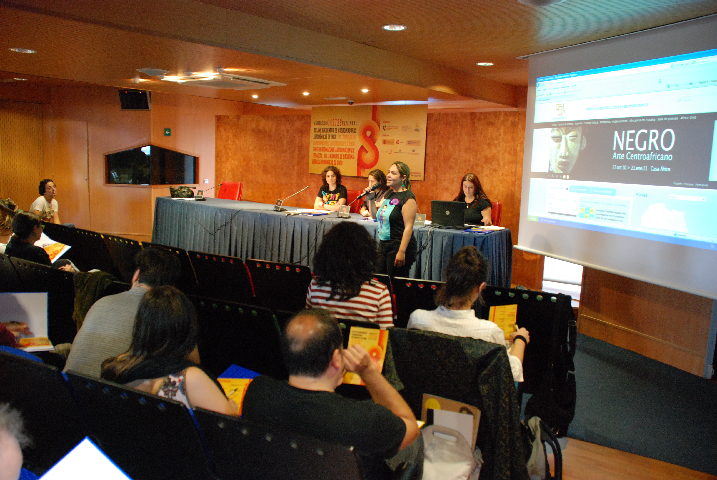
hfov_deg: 67.3
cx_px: 358
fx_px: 538
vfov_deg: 48.0
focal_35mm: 27
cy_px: 240
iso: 1250
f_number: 3.5
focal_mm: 18
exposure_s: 1/20
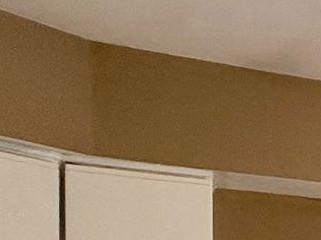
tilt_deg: -0.4
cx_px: 997
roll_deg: +0.2
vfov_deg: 14.9
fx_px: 844
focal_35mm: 91
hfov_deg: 11.1
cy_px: 372
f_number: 2.2
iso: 200
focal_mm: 2.22
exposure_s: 1/120
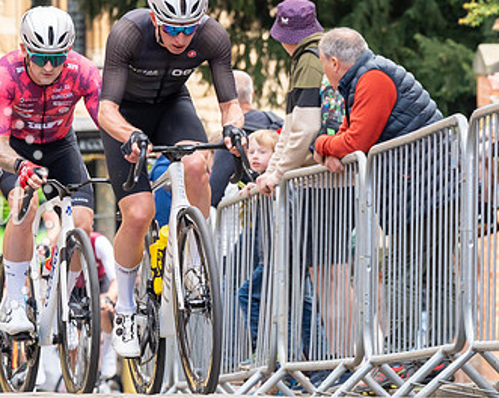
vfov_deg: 4.4
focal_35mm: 350
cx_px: 193
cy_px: -115
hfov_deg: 5.5
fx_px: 5163
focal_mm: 115
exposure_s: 1/1000
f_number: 5
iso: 1250
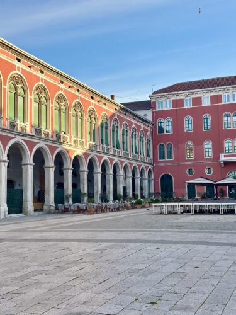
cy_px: 158
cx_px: 118
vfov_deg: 39.7
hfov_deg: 30.3
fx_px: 436
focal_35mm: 48
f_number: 1.78
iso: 100
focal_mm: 6.86
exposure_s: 1/2597
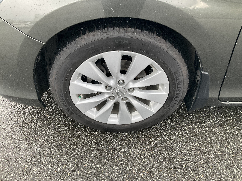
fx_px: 203
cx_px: 121
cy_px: 90
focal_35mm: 29
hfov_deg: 61.7
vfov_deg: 48.2
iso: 50
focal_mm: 3
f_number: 1.8
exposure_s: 1/122
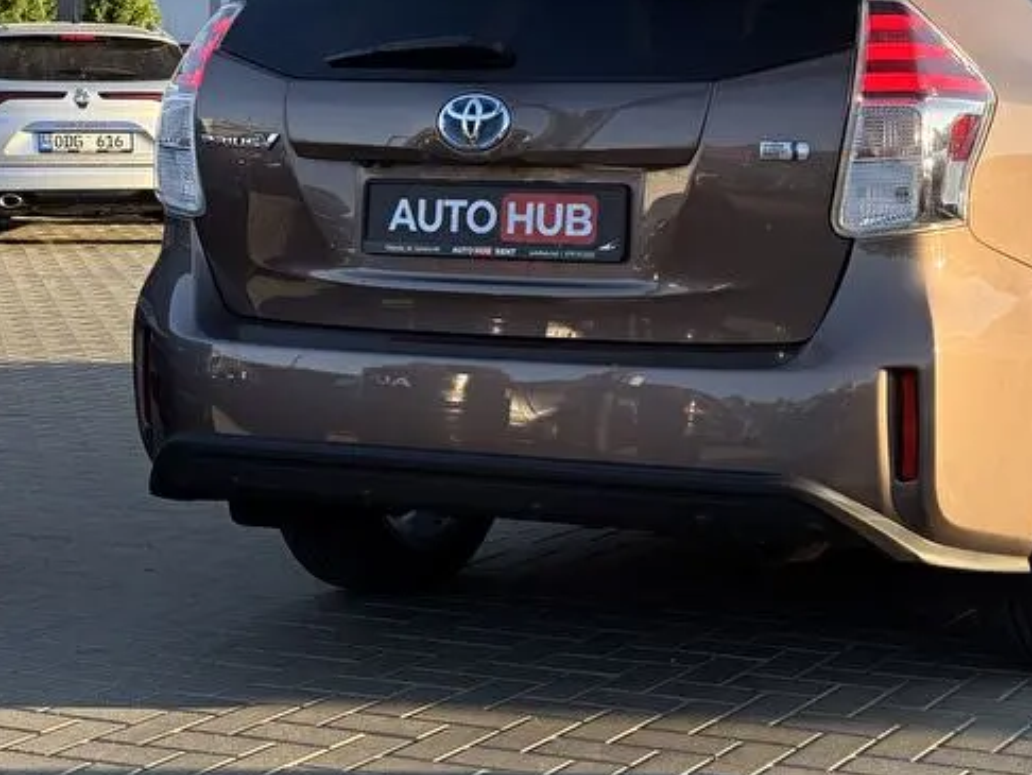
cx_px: 841
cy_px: 227
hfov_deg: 24.3
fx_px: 2356
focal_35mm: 79
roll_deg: -0.4
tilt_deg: -4.2
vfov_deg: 18.6
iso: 64
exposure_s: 1/1923
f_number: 1.78
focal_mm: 6.76
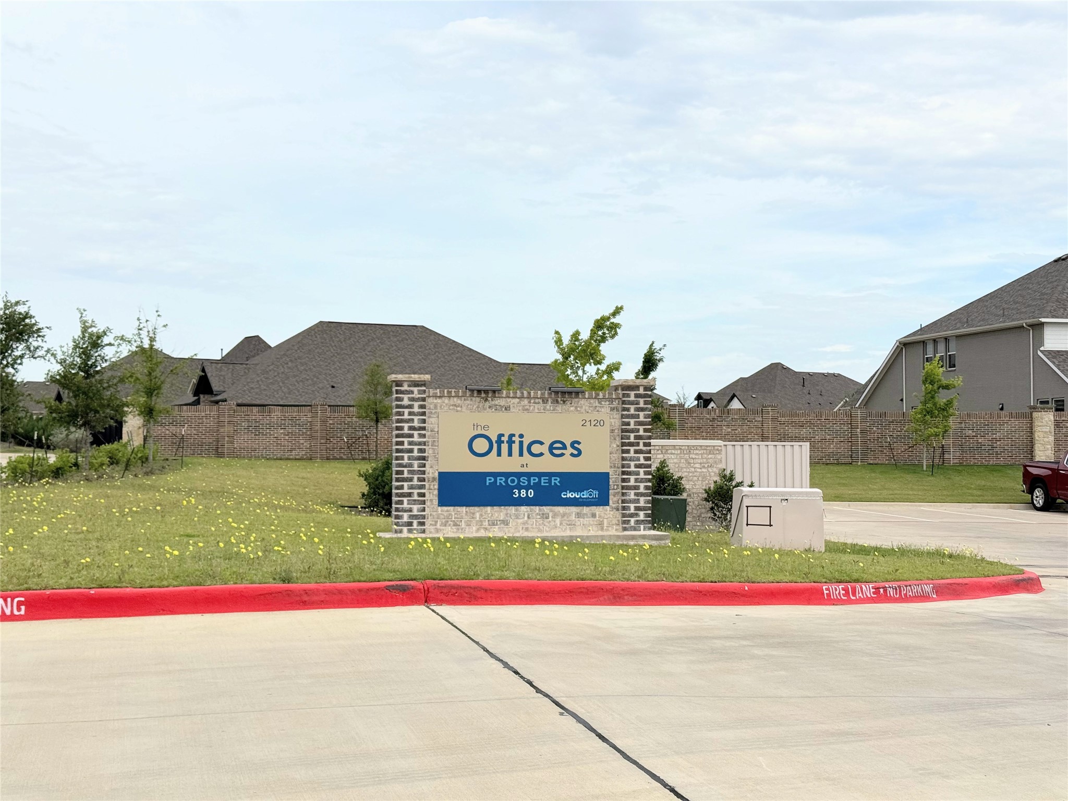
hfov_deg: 39.7
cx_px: 534
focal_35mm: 48
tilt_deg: +2.2
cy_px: 400
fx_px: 1481
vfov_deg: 30.3
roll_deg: +0.3
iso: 64
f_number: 1.78
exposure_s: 1/6536
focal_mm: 6.76
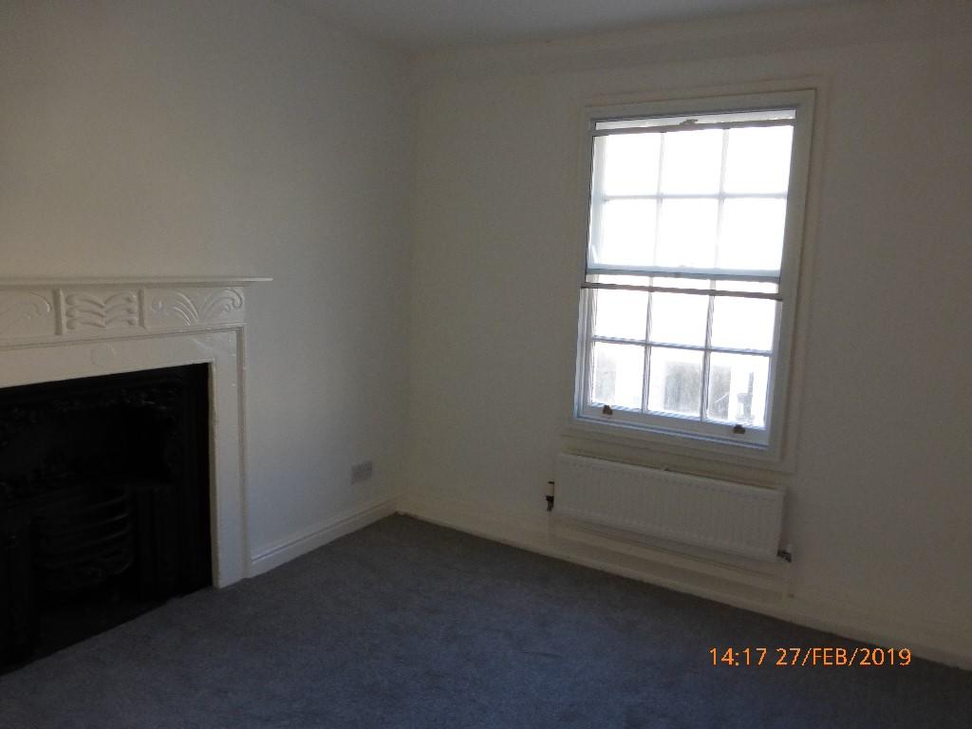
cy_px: 364
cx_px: 486
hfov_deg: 71.6
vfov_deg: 56.8
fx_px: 674
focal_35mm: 24
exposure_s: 1/60
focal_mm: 4.3
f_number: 3.3
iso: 125
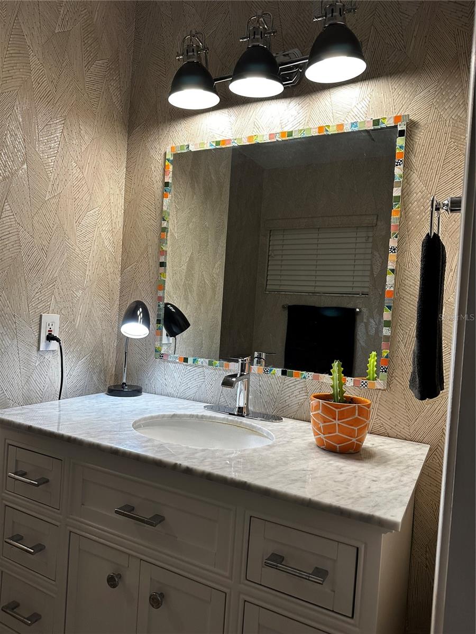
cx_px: 238
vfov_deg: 71.6
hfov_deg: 56.8
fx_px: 440
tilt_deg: -1.8
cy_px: 317
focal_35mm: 24
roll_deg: -3.9
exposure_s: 1/120
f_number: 1.78
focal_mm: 6.86
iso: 160
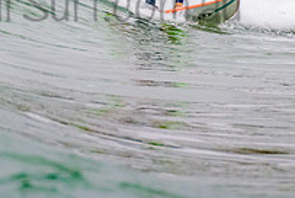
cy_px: -74
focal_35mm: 1748
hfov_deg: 1.2
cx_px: 182
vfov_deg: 0.8
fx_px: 14345
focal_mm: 500
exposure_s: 1/800
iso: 560
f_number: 5.6
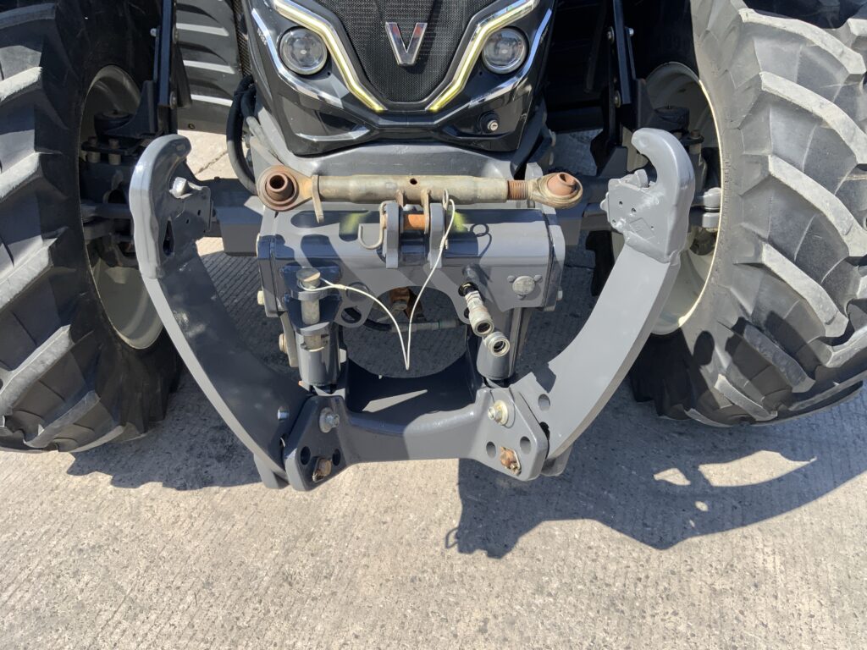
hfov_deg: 61.7
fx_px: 726
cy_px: 325
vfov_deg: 48.2
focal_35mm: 29
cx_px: 434
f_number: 1.8
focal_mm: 3
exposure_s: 1/620
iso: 16
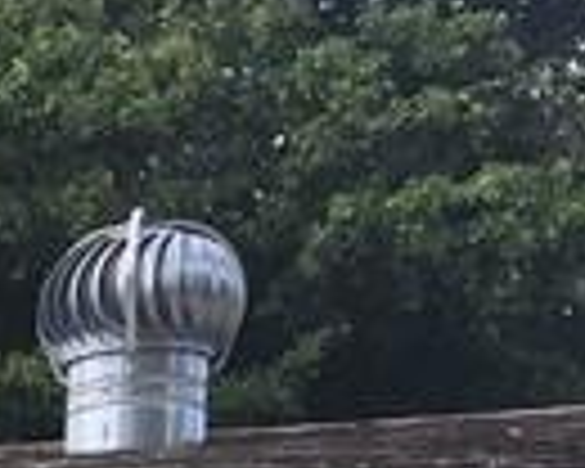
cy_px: 1683
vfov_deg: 6.1
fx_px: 3861
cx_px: -1192
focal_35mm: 223
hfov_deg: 7.6
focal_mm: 4.15
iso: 32
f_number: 2.2
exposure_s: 1/860
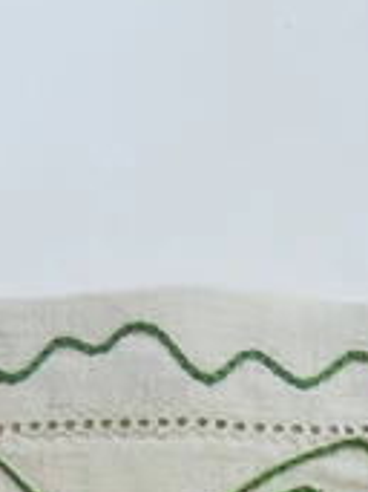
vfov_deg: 11.9
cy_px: 1180
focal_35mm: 134
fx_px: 1902
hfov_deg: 10.6
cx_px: 578
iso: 50
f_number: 1.5
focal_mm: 5.7
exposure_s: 1/495
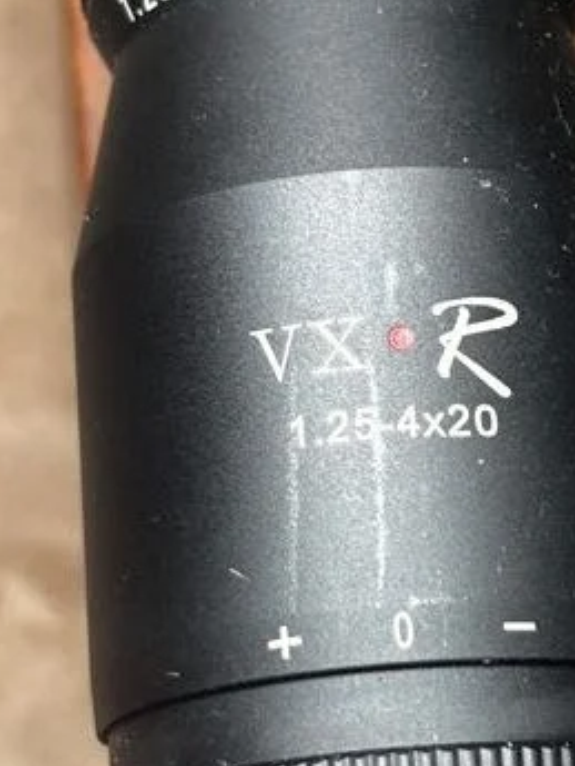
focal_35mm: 126
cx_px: 367
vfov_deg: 15.6
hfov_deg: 11.8
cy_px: 302
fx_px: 2789
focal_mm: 5.96
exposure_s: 1/53
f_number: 1.6
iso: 160
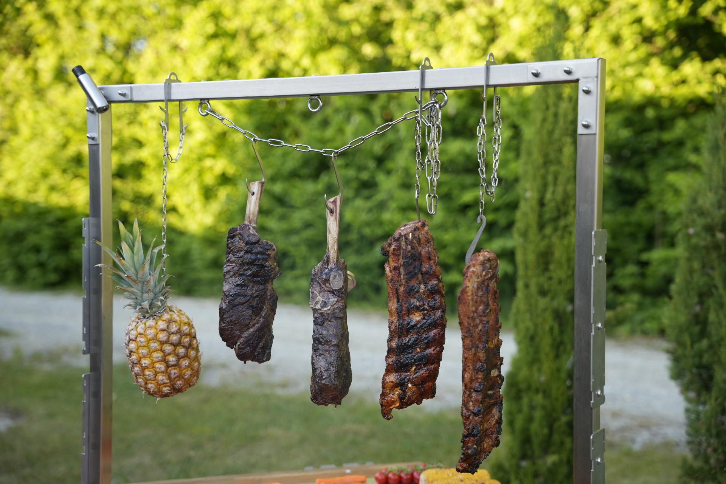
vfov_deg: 25.6
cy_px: 242
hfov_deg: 37.6
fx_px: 1067
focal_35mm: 53
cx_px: 363
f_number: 3.2
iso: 200
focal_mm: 52.9
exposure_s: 1/200
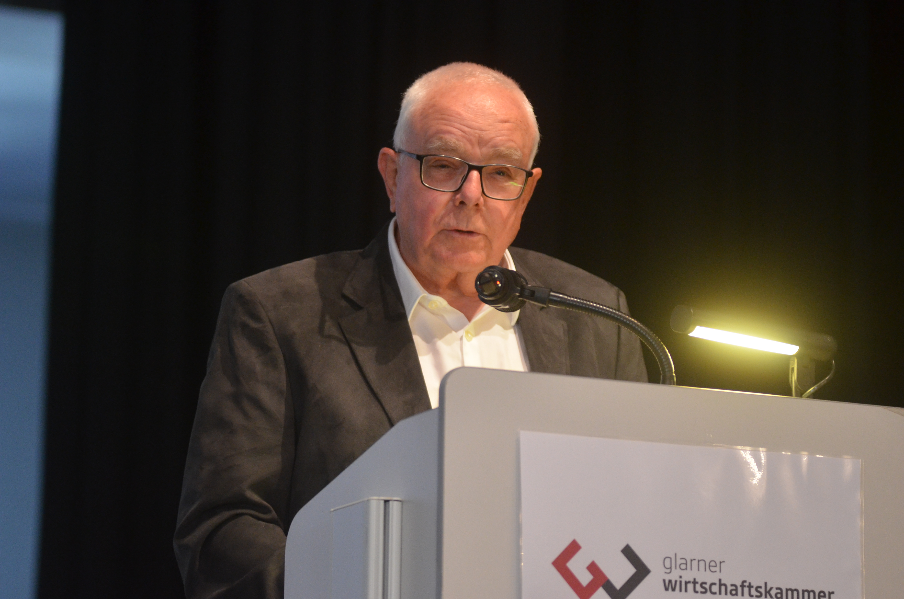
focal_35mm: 158
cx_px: 452
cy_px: 300
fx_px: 3947
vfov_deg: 8.7
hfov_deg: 13.1
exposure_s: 1/125
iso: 1400
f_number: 2.8
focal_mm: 105
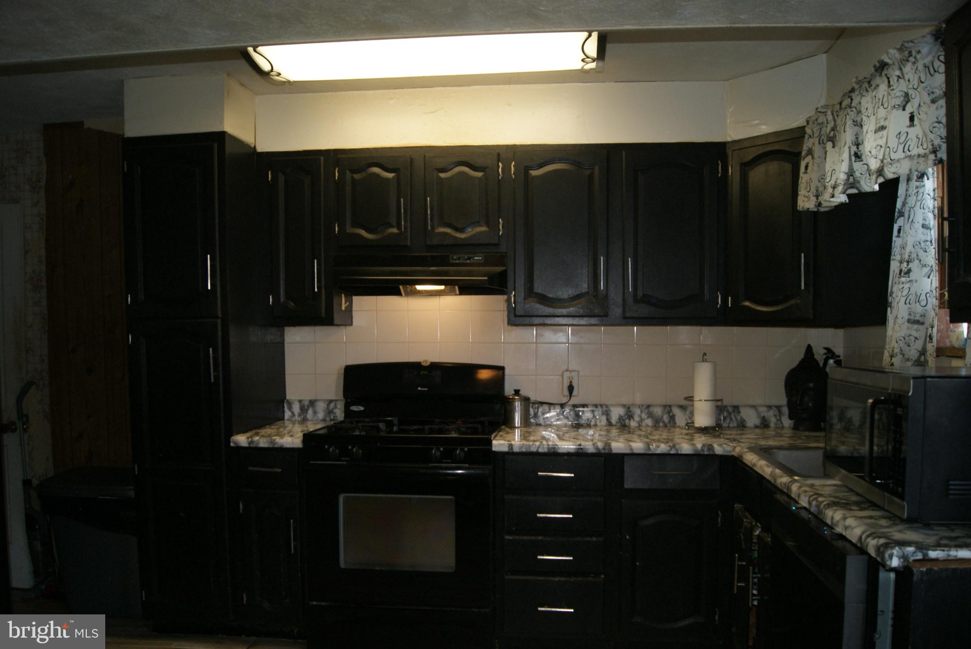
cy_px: 324
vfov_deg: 48.0
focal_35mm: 27
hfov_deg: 67.3
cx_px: 486
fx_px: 729
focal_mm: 18
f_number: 5.6
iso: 400
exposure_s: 1/60
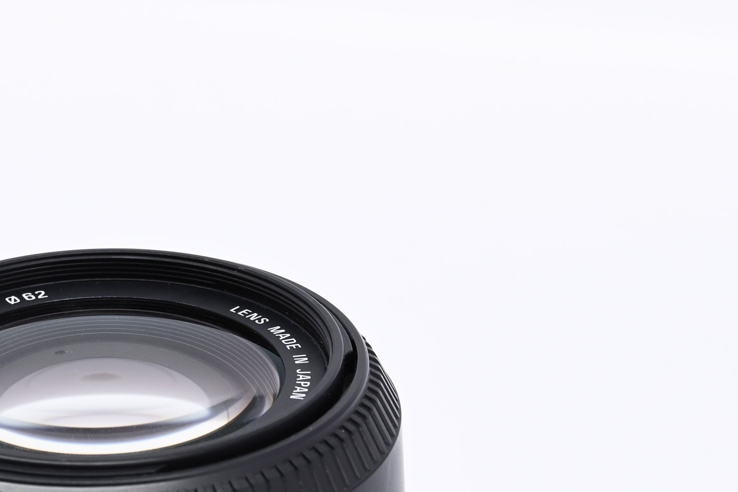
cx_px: 133
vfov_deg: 7.9
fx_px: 3547
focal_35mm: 173
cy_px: 415
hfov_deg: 11.8
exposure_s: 1/160
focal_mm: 54
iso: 500
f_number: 9
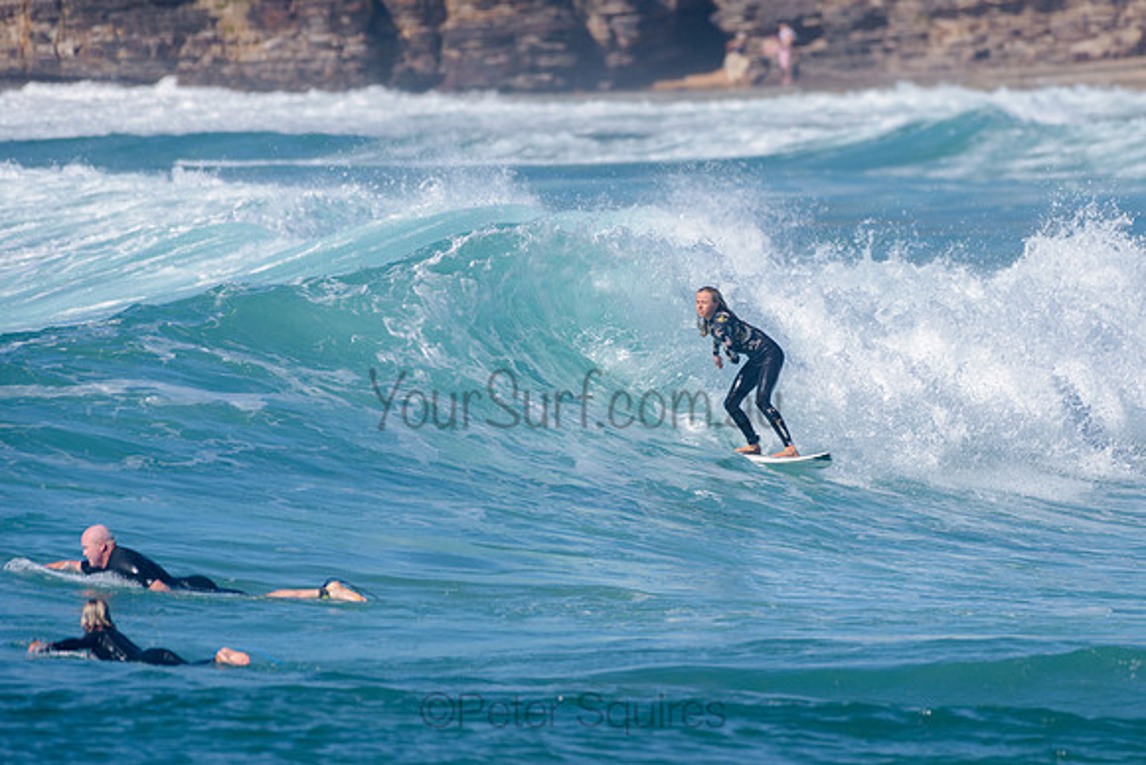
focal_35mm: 613
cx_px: 702
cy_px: 341
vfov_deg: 2.2
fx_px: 19511
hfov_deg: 3.4
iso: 140
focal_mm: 500
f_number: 5.6
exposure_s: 1/2000
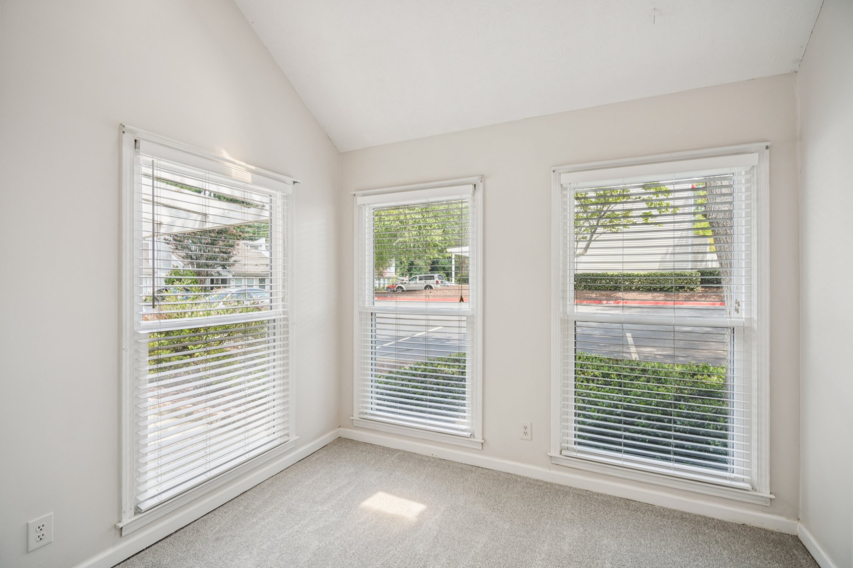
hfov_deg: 96.7
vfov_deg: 73.7
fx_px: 379
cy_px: 284
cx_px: 426
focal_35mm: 16
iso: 400
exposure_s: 1/125
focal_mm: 16
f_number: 5.6
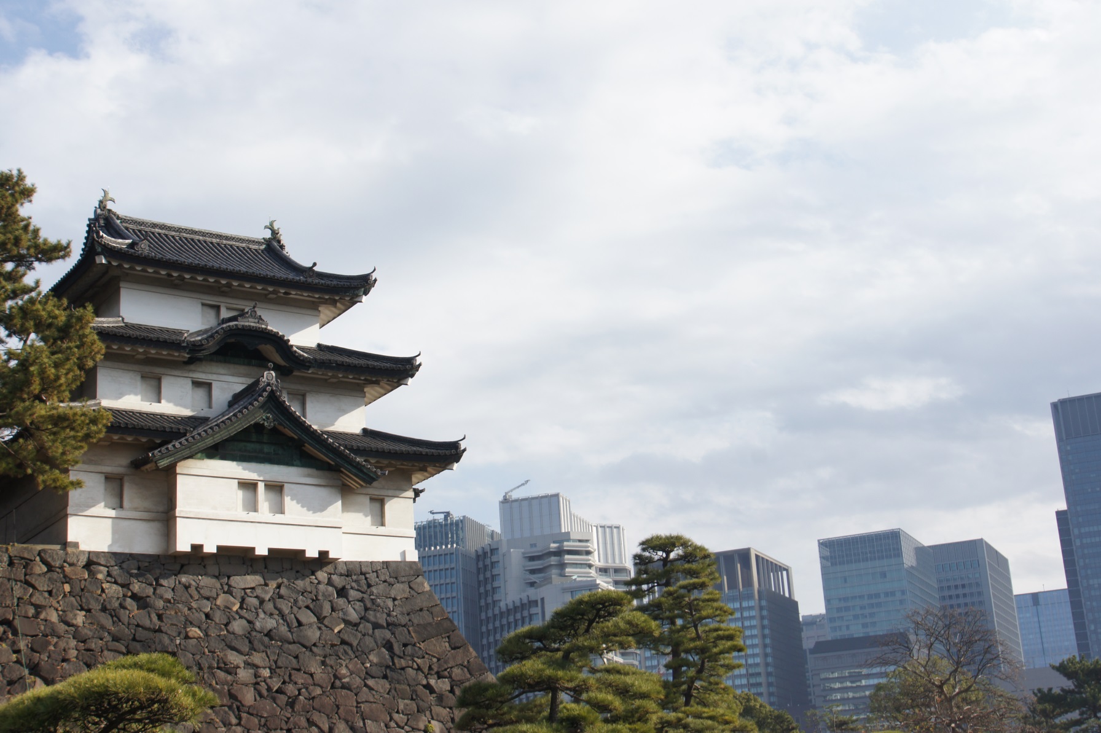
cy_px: 366
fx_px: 1637
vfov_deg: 25.2
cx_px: 550
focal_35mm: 54
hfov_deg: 37.2
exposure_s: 1/250
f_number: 8
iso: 200
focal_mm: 35.7
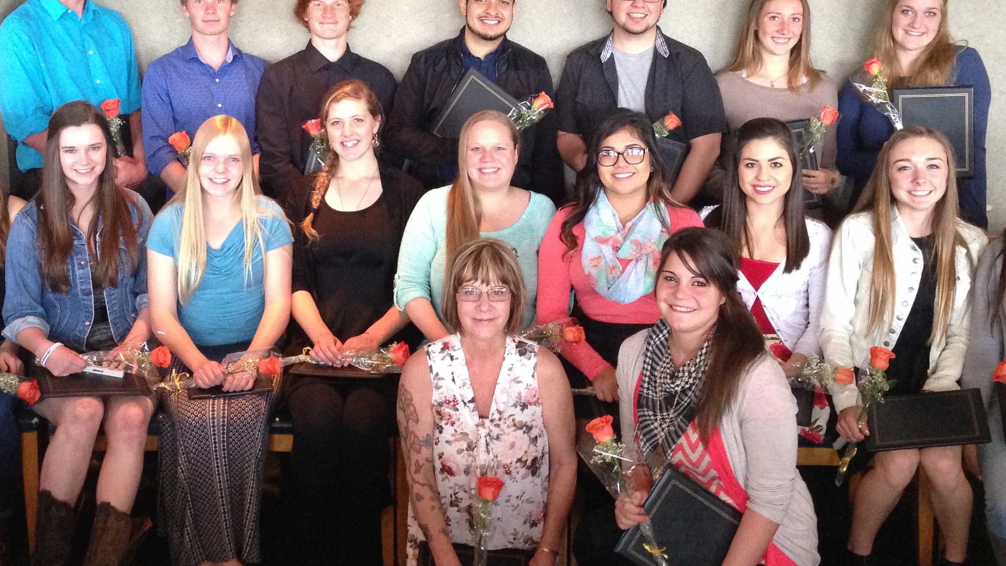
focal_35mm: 50
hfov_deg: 41.2
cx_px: 426
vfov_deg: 23.8
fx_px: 1334
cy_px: 178
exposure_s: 1/15
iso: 400
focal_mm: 4.12
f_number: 2.4
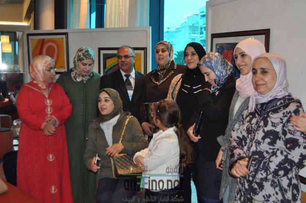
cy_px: 102
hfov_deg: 43.7
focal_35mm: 45
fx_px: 382
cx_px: 153
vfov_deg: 29.8
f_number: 4.2
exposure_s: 1/60
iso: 800
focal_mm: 30
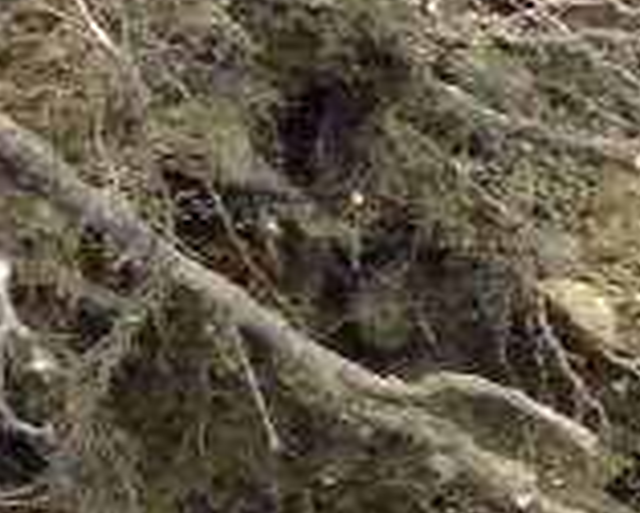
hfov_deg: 10.8
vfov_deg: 8.6
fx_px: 3376
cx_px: 277
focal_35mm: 178
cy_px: 521
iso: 800
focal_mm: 5
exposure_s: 1/59.5
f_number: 3.5
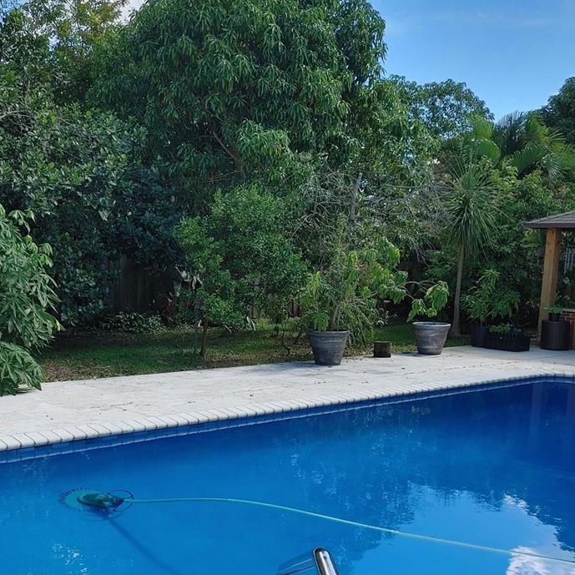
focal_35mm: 40
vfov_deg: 41.6
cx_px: 203
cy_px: 359
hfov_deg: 41.4
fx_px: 752
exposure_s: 1/775
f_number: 1.8
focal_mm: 4.81
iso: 50
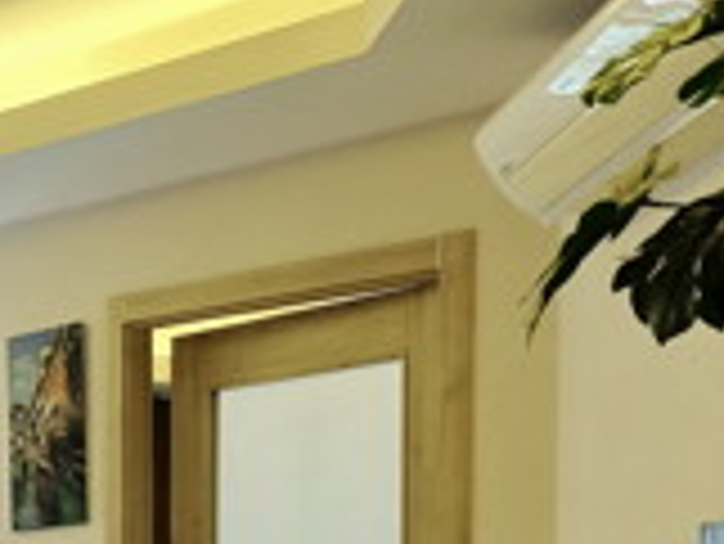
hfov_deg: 21.4
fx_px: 1800
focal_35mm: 86
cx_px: -94
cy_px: 800
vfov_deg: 15.9
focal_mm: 16
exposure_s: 1/60
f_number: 3.5
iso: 400
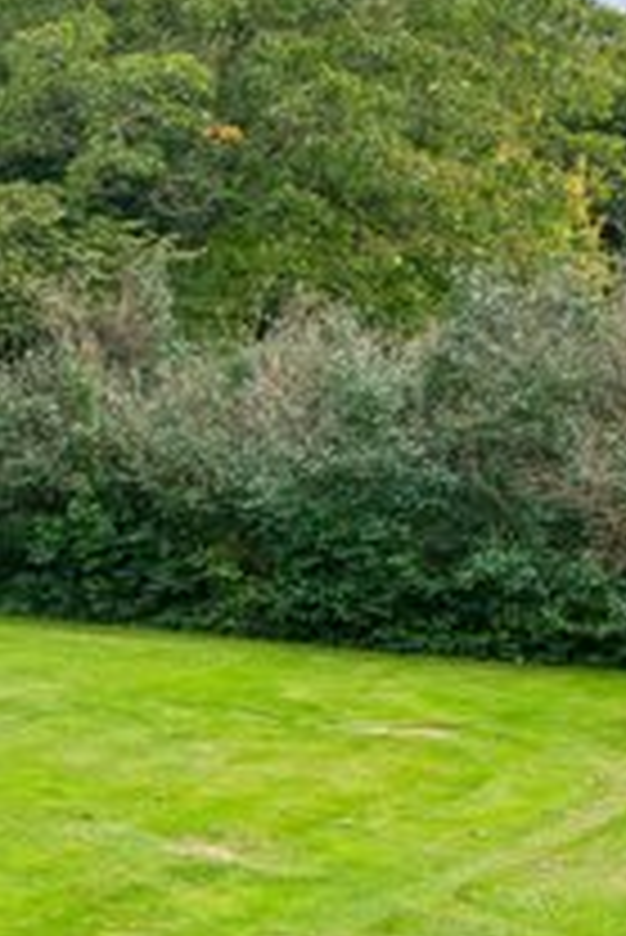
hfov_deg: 14.5
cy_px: 533
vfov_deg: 27.7
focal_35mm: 73
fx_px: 1901
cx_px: -730
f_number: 10
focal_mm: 19
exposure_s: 1/160
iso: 250
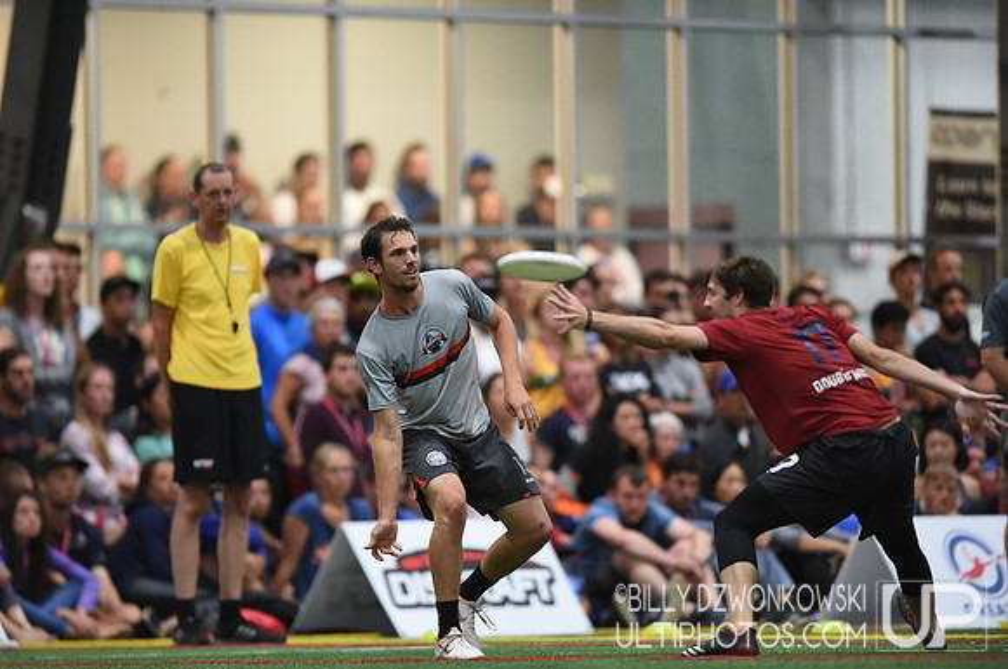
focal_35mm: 400
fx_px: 11184
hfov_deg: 5.2
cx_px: 504
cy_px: 334
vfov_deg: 3.4
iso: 10000
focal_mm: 400
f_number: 2.8
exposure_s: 1/500
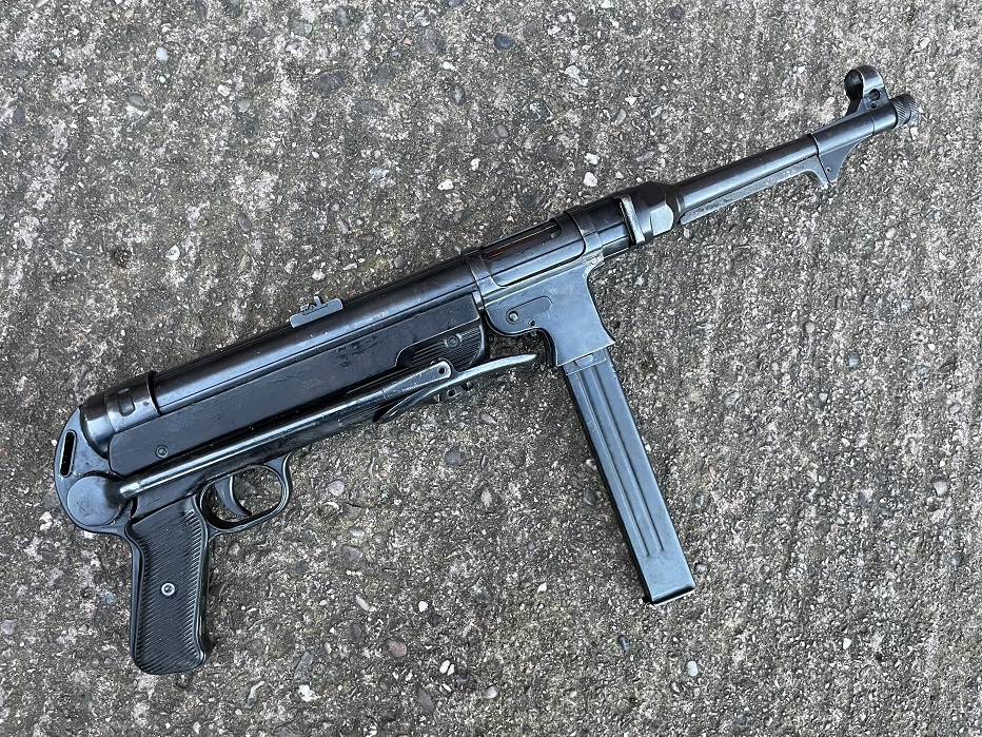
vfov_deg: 53.1
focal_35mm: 26
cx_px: 491
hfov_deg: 67.3
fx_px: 738
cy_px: 368
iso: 320
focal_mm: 4.2
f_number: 1.6
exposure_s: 1/60
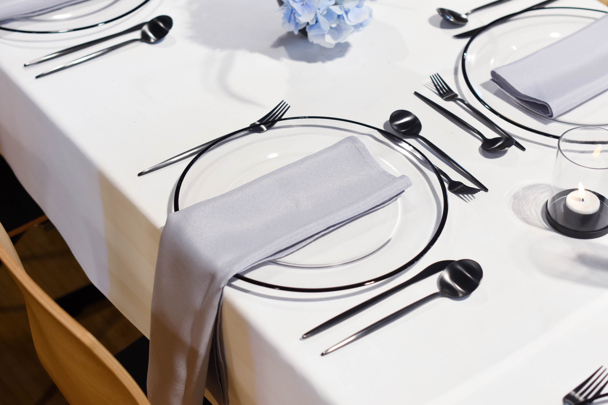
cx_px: 304
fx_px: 1267
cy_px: 202
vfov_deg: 18.2
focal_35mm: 75
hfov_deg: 27.0
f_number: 3.2
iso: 640
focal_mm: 50
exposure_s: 1/125
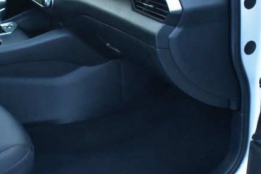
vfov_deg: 16.2
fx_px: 609
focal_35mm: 84
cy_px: 102
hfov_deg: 24.1
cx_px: 96
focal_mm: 24
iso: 1600
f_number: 4.5
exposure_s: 1/15
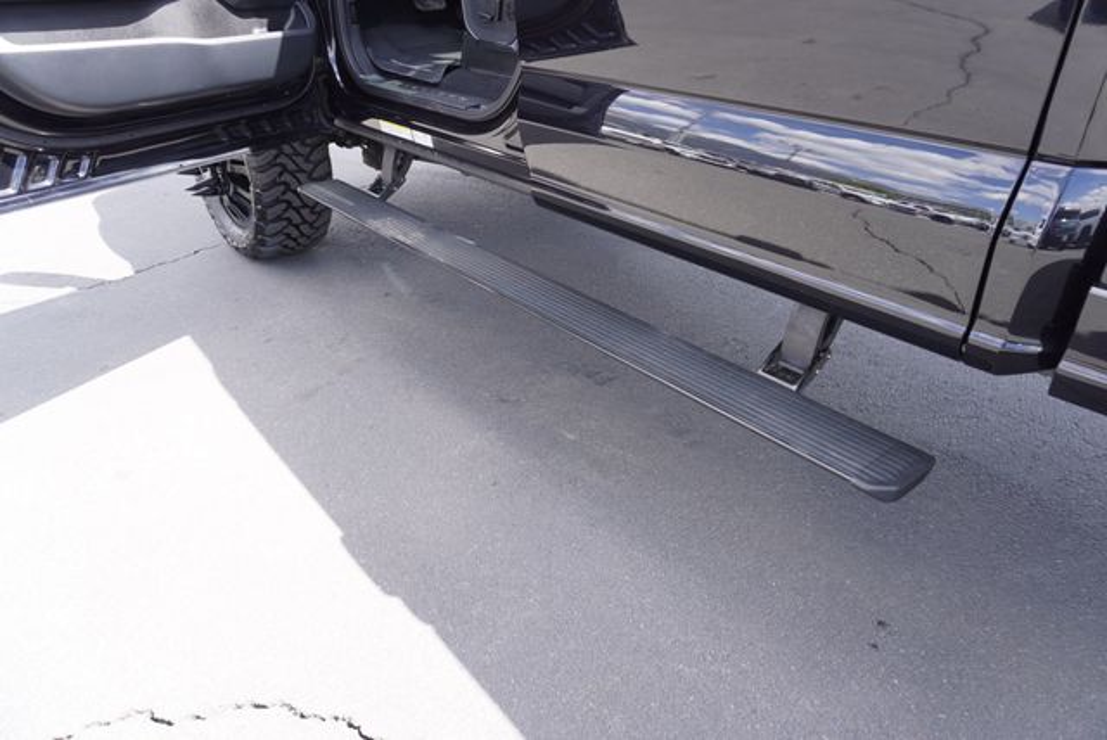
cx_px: 554
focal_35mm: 24
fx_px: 739
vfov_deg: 53.2
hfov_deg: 73.7
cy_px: 370
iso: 100
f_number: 4.5
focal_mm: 16
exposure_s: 1/80
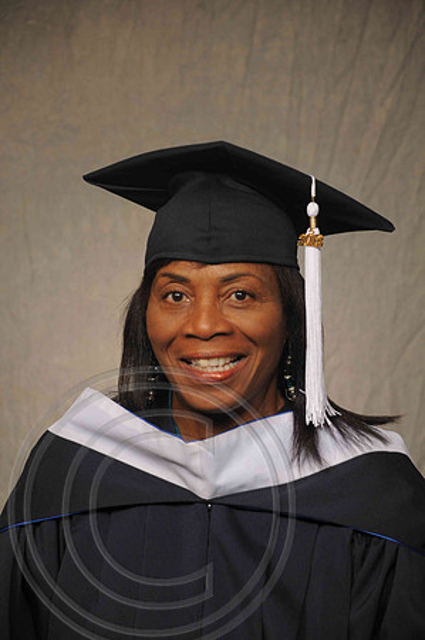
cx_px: 212
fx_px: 2662
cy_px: 320
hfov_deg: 9.1
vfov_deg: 13.7
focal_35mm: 150
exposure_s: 1/125
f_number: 5.6
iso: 200
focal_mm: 100
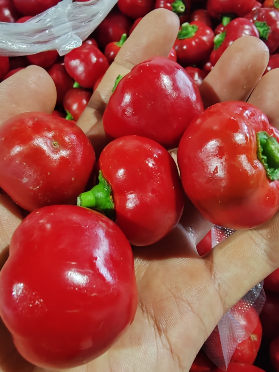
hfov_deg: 53.1
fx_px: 279
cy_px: 186
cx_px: 140
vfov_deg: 67.3
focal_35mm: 26
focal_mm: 1.96
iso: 640
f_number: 2.2
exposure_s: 1/25
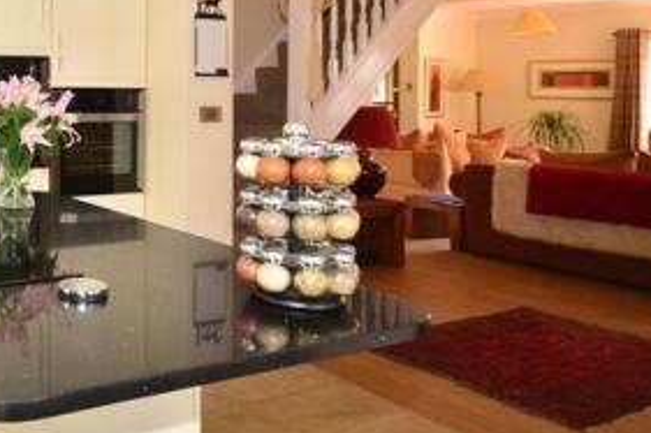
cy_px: 71
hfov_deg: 45.2
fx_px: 633
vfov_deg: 36.2
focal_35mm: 35
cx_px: -14
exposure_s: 1/15
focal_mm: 10
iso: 200
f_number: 5
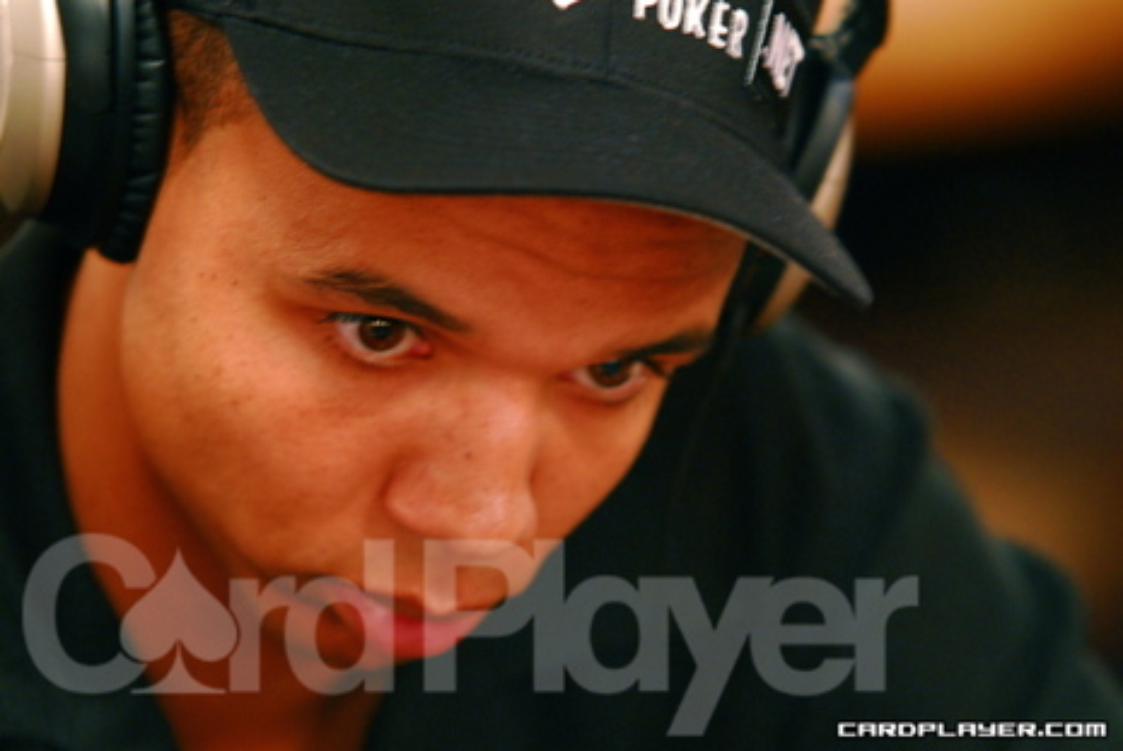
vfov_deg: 4.6
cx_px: 562
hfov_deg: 6.9
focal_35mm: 300
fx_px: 9367
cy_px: 376
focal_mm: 200
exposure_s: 1/20
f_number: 2.8
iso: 1000
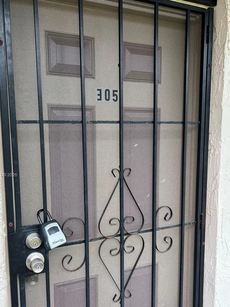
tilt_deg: -7.1
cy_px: 175
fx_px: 284
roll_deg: +0.8
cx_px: 101
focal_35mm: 32
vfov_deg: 56.6
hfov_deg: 44.1
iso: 50
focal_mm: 5.7
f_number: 1.5
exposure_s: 1/427
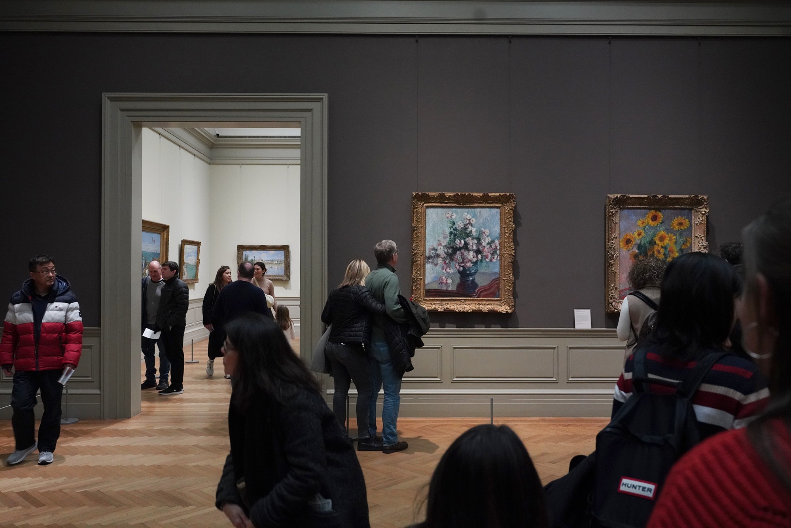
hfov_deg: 60.3
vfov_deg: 42.3
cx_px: 396
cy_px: 264
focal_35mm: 31
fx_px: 681
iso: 6400
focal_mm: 31
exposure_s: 1/100
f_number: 5
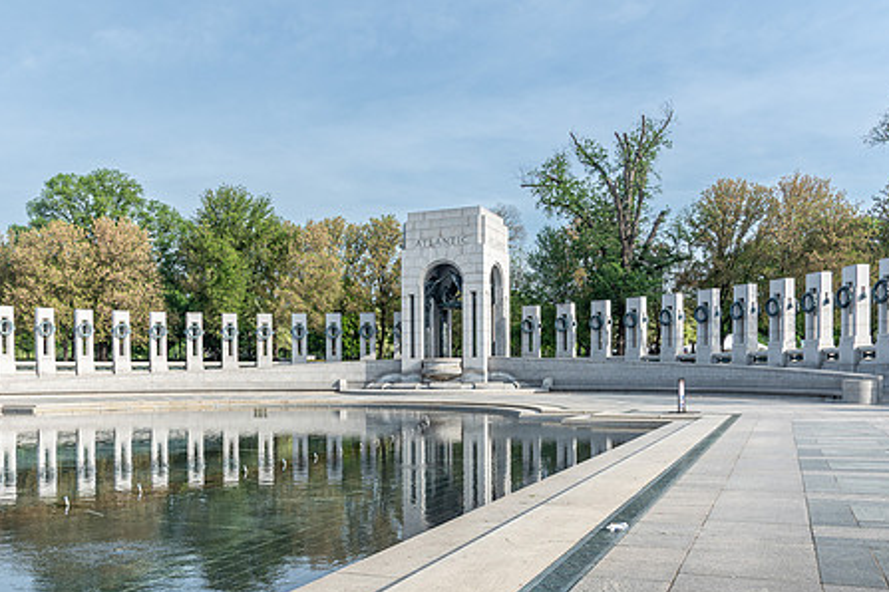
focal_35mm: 34
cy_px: 386
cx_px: 371
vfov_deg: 38.5
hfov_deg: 55.5
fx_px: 840
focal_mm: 24
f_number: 9
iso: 100
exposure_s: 1/125
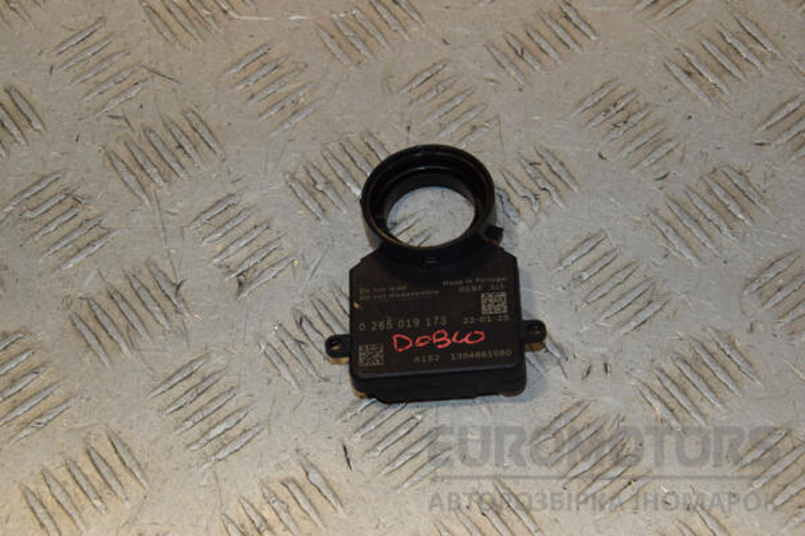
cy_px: 268
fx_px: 1677
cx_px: 402
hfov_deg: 27.0
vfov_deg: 18.2
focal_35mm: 75
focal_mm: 50
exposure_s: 1/200
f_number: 10
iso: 800
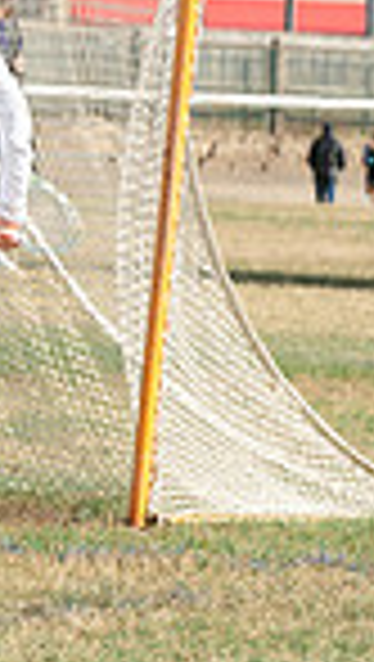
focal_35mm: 677
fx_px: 11902
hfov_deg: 1.8
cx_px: -560
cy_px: 317
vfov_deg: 3.2
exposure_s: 1/800
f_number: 7.1
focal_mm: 130
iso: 250
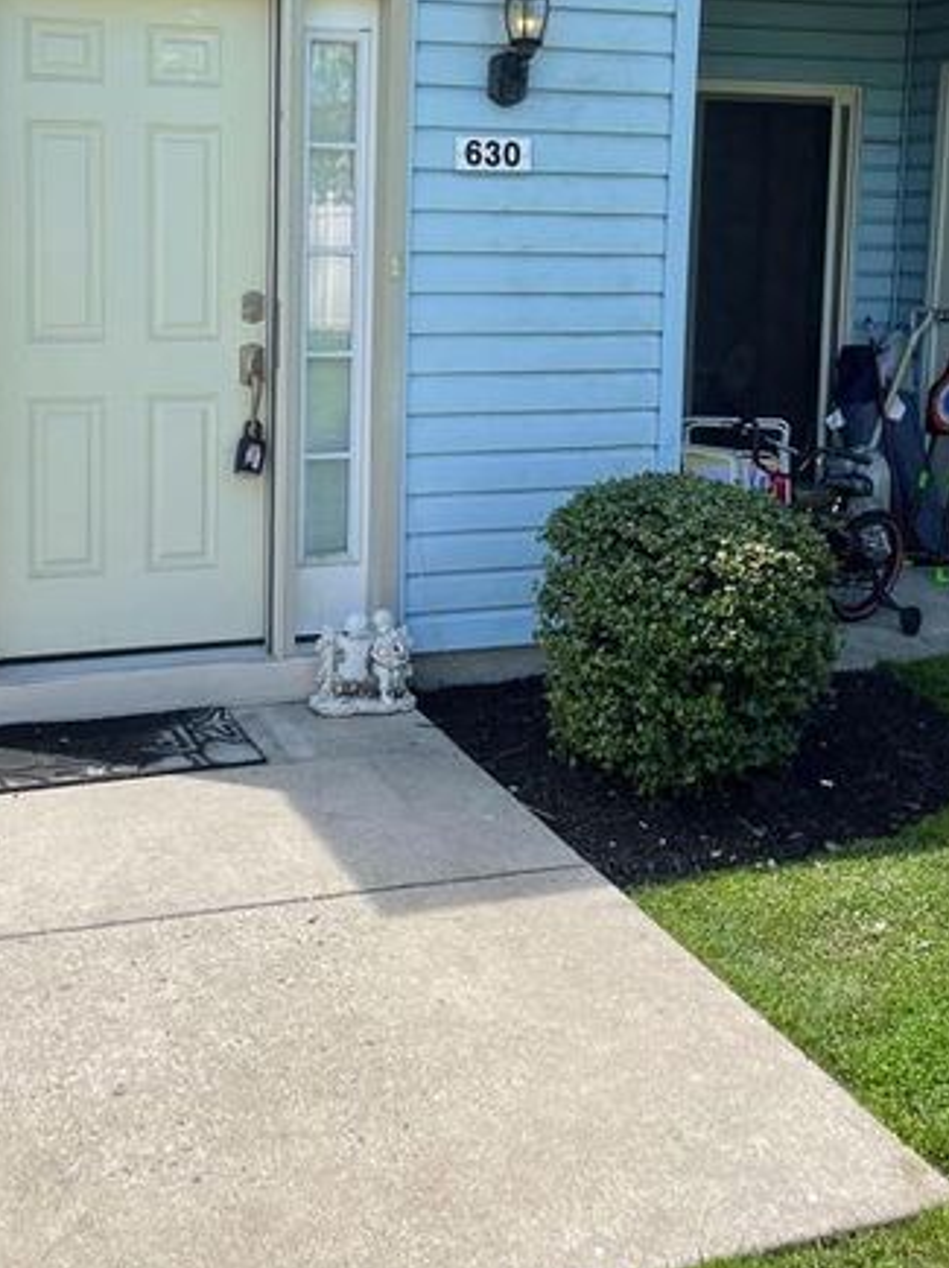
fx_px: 1464
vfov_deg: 45.6
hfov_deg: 35.5
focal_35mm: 40
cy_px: 361
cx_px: 295
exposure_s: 1/1883
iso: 32
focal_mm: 5.1
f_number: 1.6
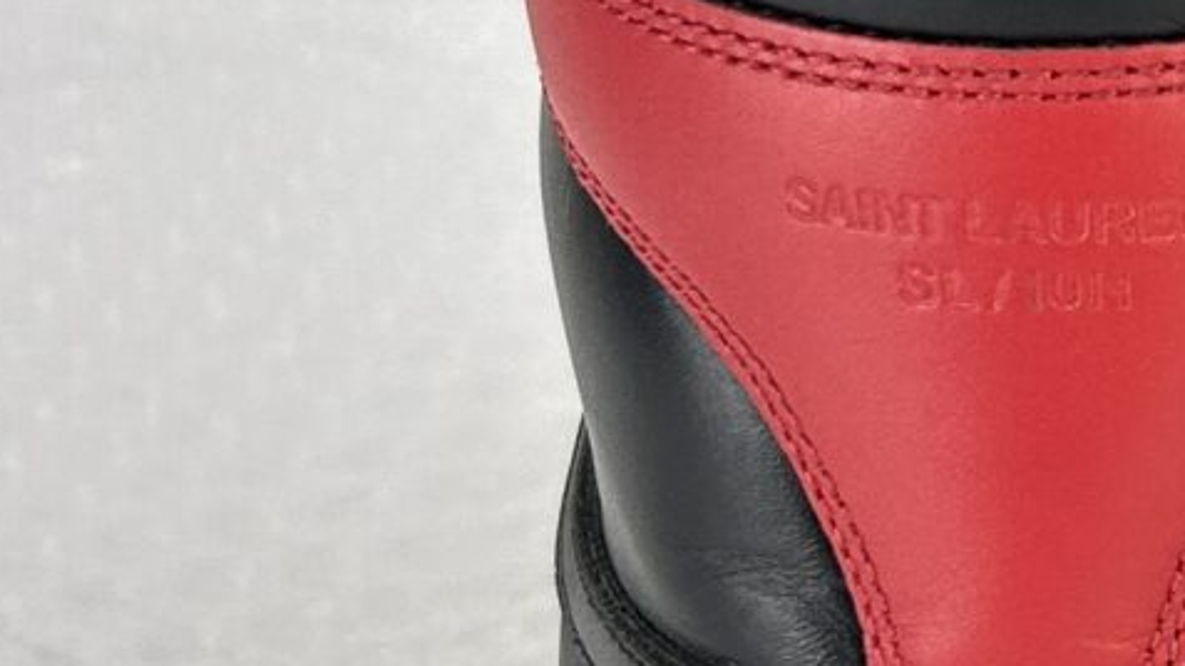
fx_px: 4775
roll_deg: -1.3
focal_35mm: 152
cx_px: 1632
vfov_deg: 8.0
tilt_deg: -22.7
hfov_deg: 13.5
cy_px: 154
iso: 40
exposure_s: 1/177
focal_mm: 5.7
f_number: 1.5
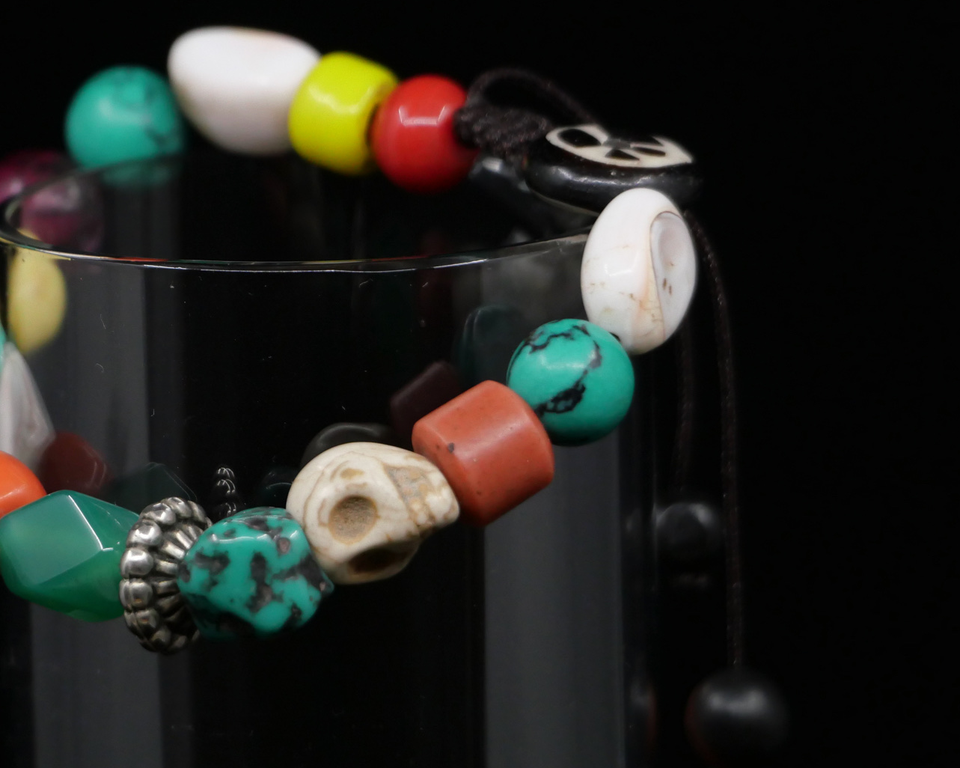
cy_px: 324
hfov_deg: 2.6
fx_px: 21249
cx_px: 269
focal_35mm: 748
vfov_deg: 2.1
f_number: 6.4
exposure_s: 1/500
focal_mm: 240
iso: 1600
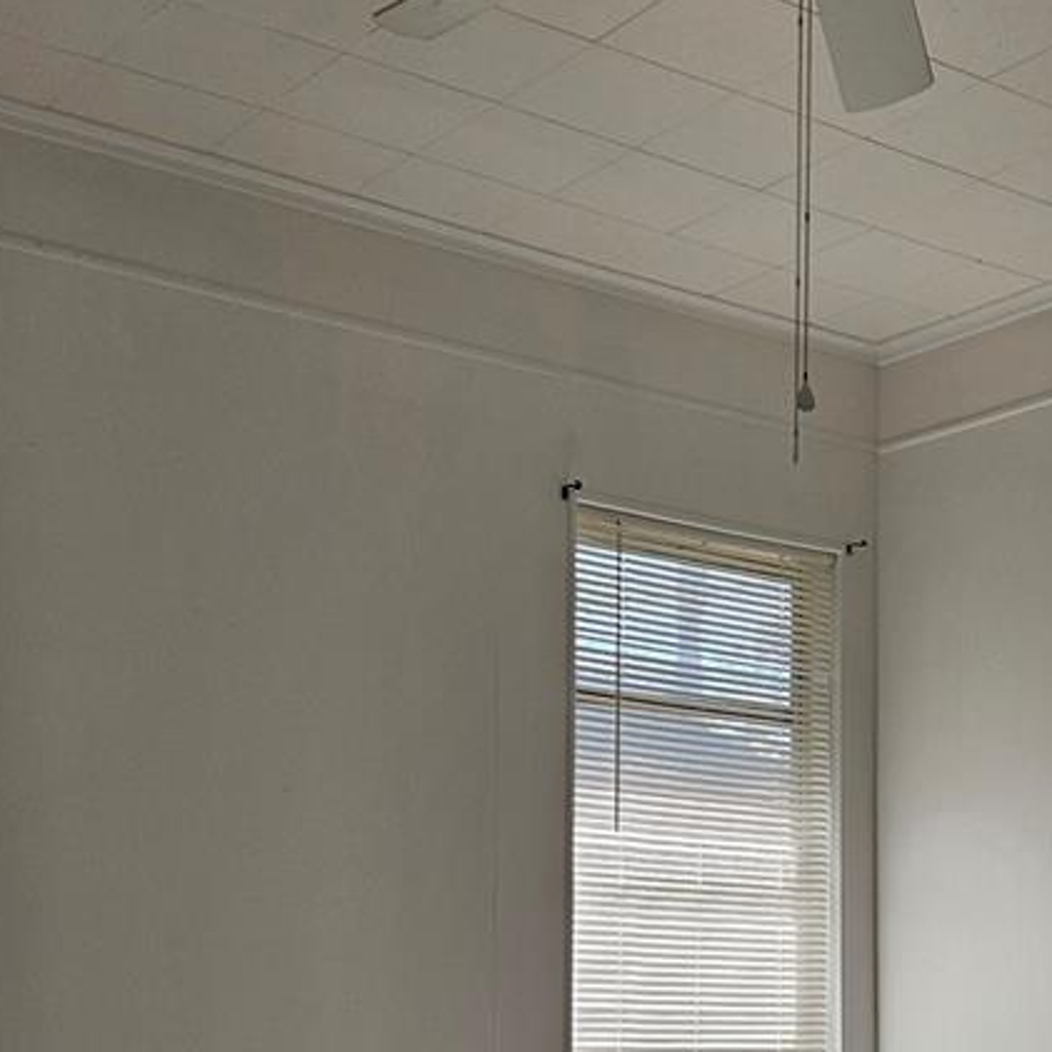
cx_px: 747
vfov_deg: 28.5
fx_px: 1994
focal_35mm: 58
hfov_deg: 29.2
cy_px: 932
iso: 32
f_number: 1.8
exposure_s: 1/120
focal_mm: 5.4
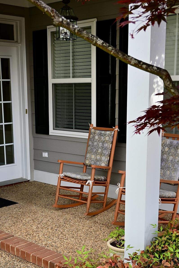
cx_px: 72
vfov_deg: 34.8
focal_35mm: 56
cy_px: 190
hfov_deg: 23.9
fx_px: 421
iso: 100
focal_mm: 19.5
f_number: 4
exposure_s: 1/80
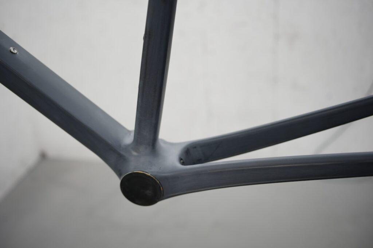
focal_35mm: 39
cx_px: 186
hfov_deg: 49.5
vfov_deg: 34.2
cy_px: 124
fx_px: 404
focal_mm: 39
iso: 250
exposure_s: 1/80
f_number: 2.8
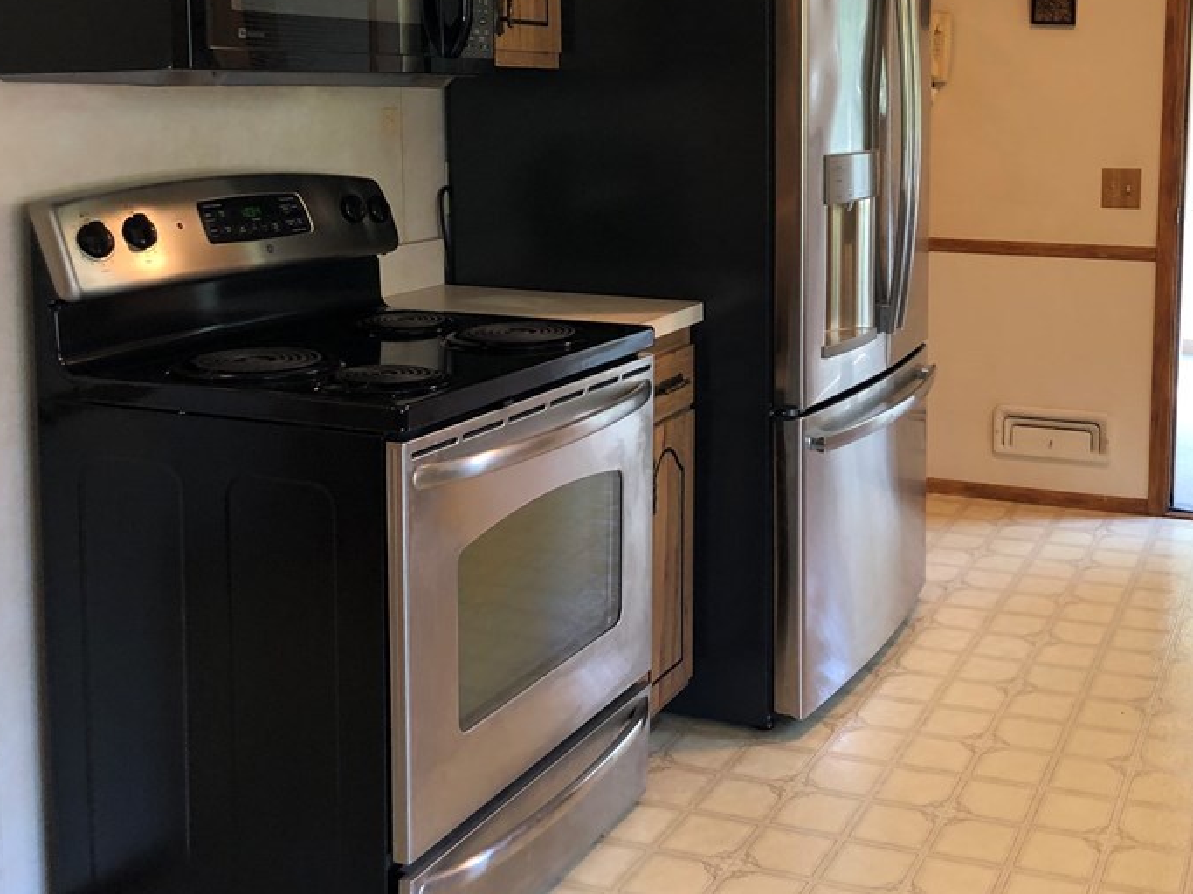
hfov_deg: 43.6
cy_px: 253
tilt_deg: -6.2
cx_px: 870
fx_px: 1447
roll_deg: -0.1
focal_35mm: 42
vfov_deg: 33.8
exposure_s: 1/17
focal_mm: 3.99
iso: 40
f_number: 1.8
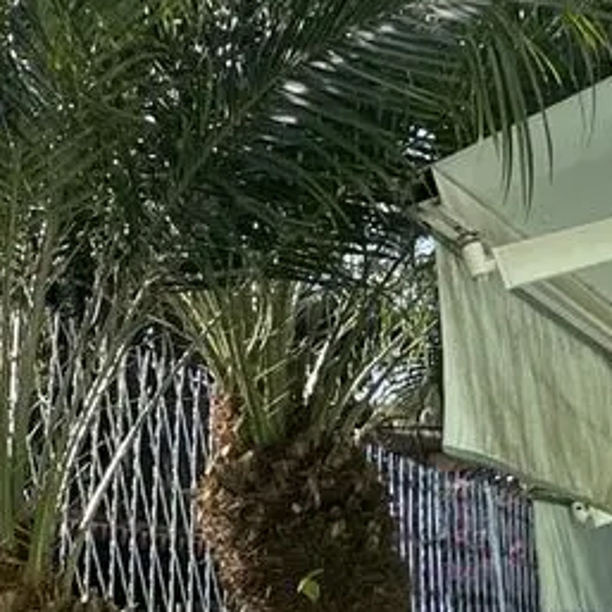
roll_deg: +5.1
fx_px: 2860
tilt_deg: +3.6
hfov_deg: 10.6
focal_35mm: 143
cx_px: -819
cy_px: 738
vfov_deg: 11.9
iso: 32
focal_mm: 5.1
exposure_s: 1/1597
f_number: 1.6
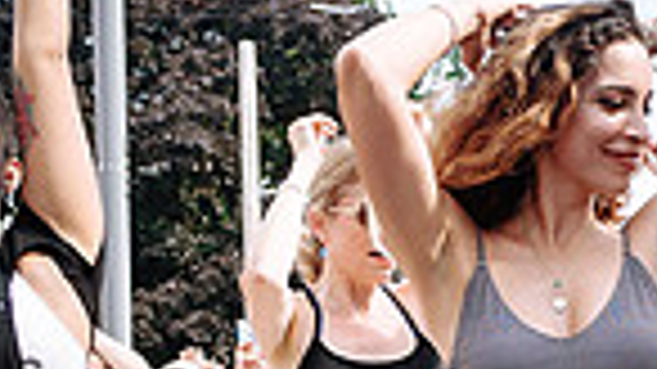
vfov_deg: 11.0
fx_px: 1846
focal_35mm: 106
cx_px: 634
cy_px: 556
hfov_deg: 19.7
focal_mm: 17
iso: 100
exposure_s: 1/1000
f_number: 4
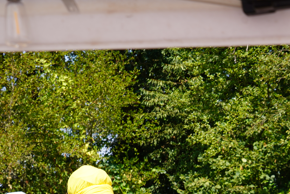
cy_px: 228
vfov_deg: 10.8
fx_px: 1007
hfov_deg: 15.9
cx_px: 333
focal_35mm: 125
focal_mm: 51
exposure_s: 1/125
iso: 100
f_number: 9
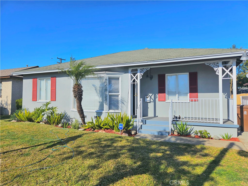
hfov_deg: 73.9
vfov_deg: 58.9
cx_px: 124
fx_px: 165
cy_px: 93
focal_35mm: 23
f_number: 1.8
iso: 25
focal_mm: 5.4
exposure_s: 1/5000
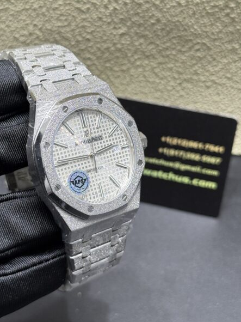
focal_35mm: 65
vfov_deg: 29.8
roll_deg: -0.1
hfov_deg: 22.5
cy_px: 154
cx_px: 89
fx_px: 604
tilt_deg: -43.5
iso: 125
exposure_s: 1/100
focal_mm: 6.76
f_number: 1.78
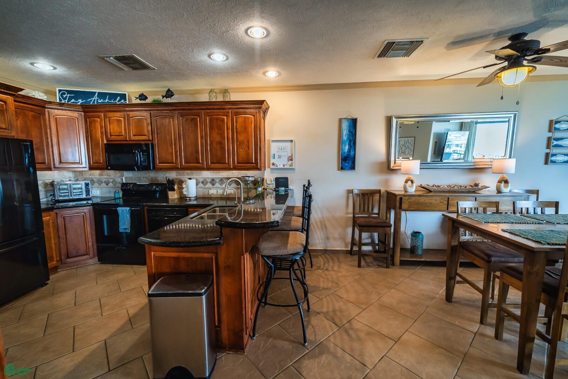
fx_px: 221
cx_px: 284
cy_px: 190
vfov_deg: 81.2
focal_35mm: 14
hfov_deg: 104.3
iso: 800
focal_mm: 14
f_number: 5.6
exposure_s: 1/15
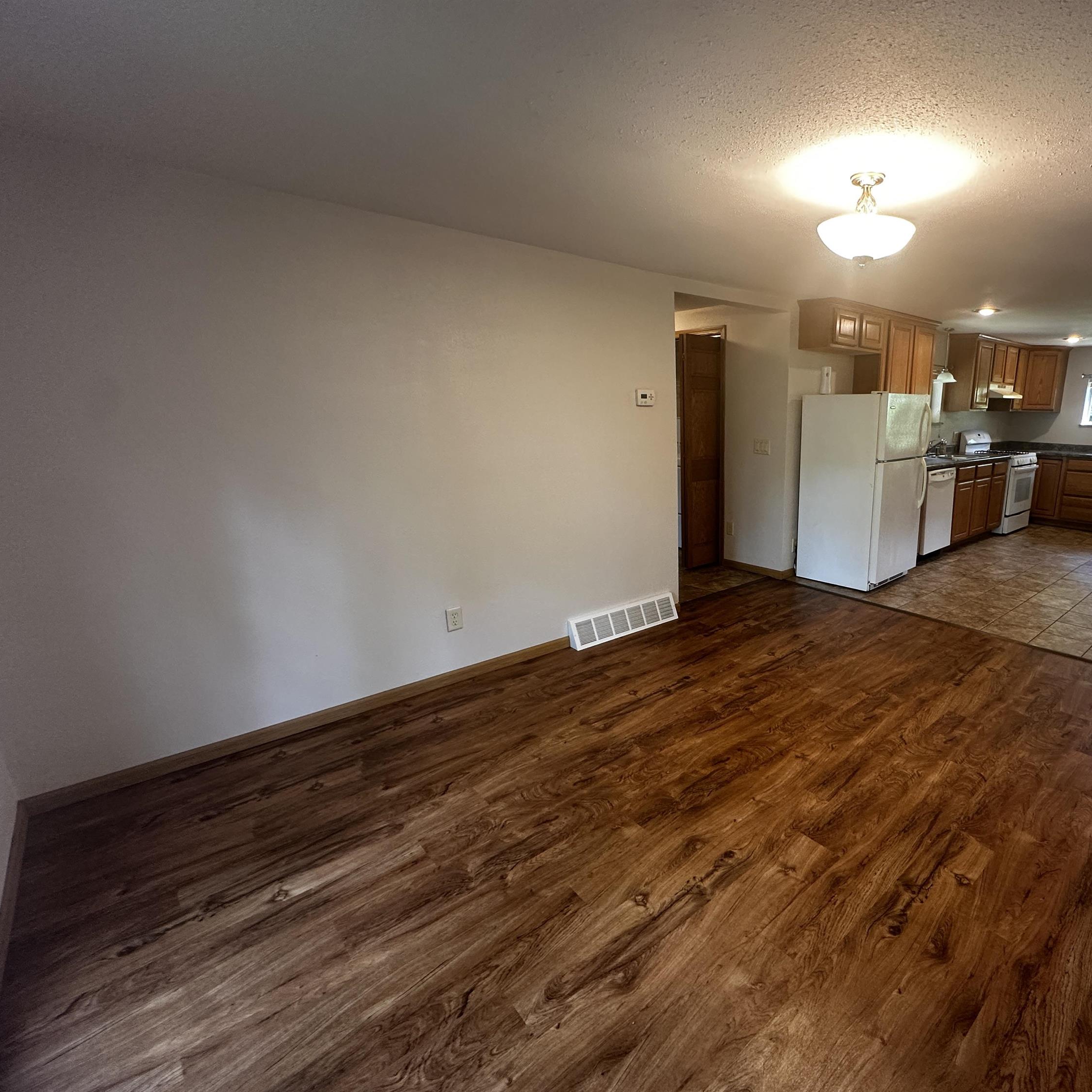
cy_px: 562
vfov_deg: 83.9
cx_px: 725
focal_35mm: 17
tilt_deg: -14.1
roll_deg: -0.8
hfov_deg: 81.3
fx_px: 607
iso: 200
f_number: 2.2
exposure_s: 1/60
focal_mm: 2.22
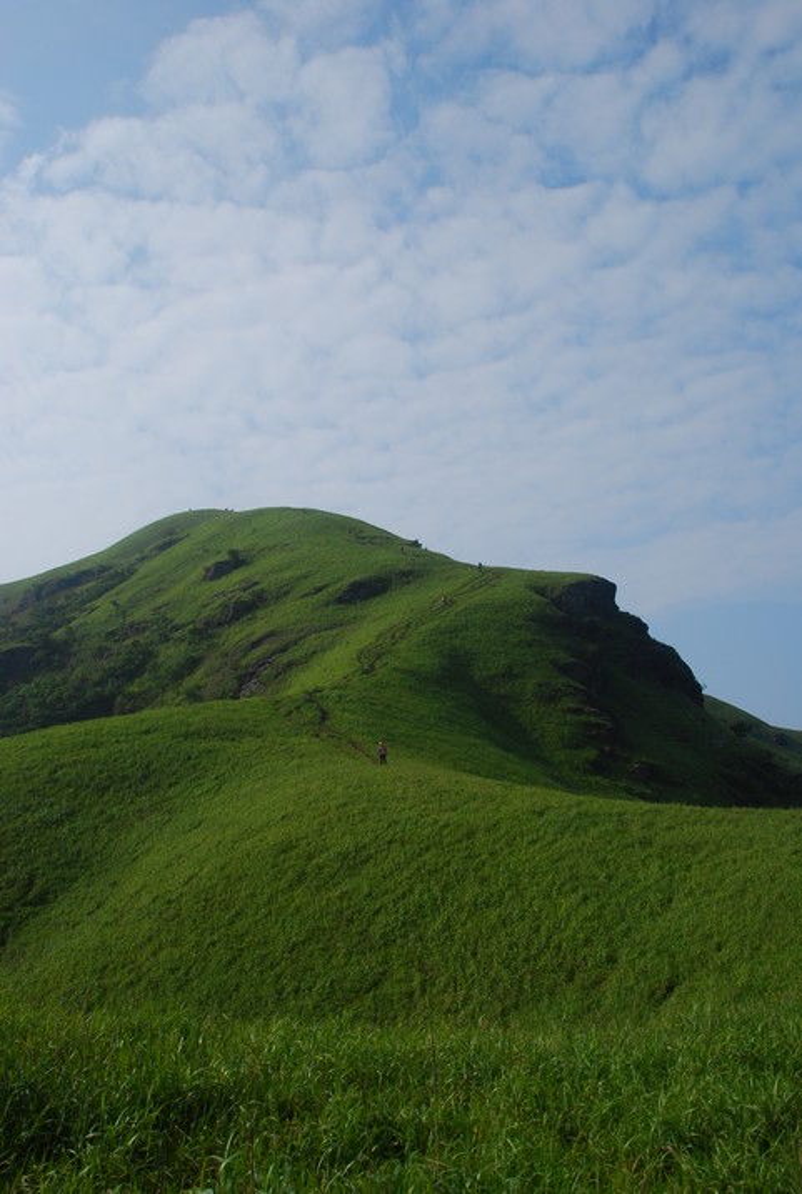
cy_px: 597
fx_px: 1097
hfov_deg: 40.2
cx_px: 401
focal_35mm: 33
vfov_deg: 57.1
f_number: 18
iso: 100
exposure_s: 1/100
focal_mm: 22
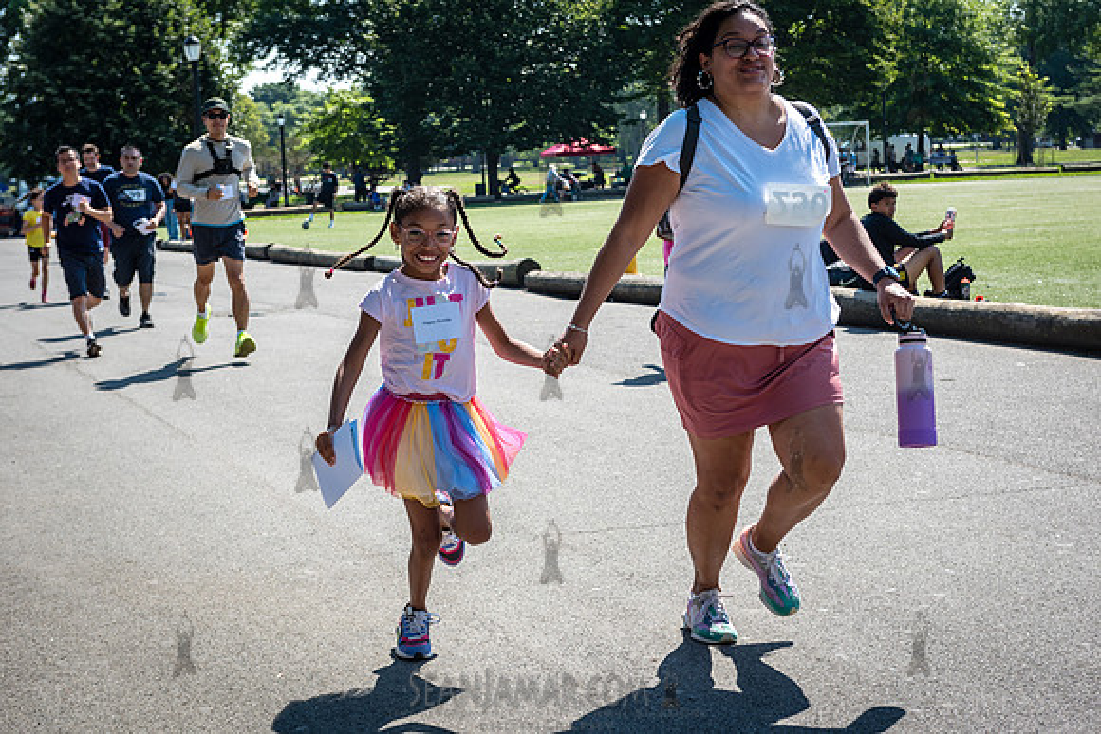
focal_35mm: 62
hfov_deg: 32.4
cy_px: 367
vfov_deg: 21.9
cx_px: 550
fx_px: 1897
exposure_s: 1/640
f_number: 6.3
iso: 200
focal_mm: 62
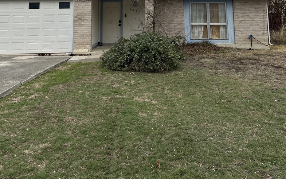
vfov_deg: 33.0
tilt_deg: +7.0
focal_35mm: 35
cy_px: -3
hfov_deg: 55.3
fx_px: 273
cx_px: 140
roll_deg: +0.1
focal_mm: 6.86
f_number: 1.78
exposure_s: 1/3472
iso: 80
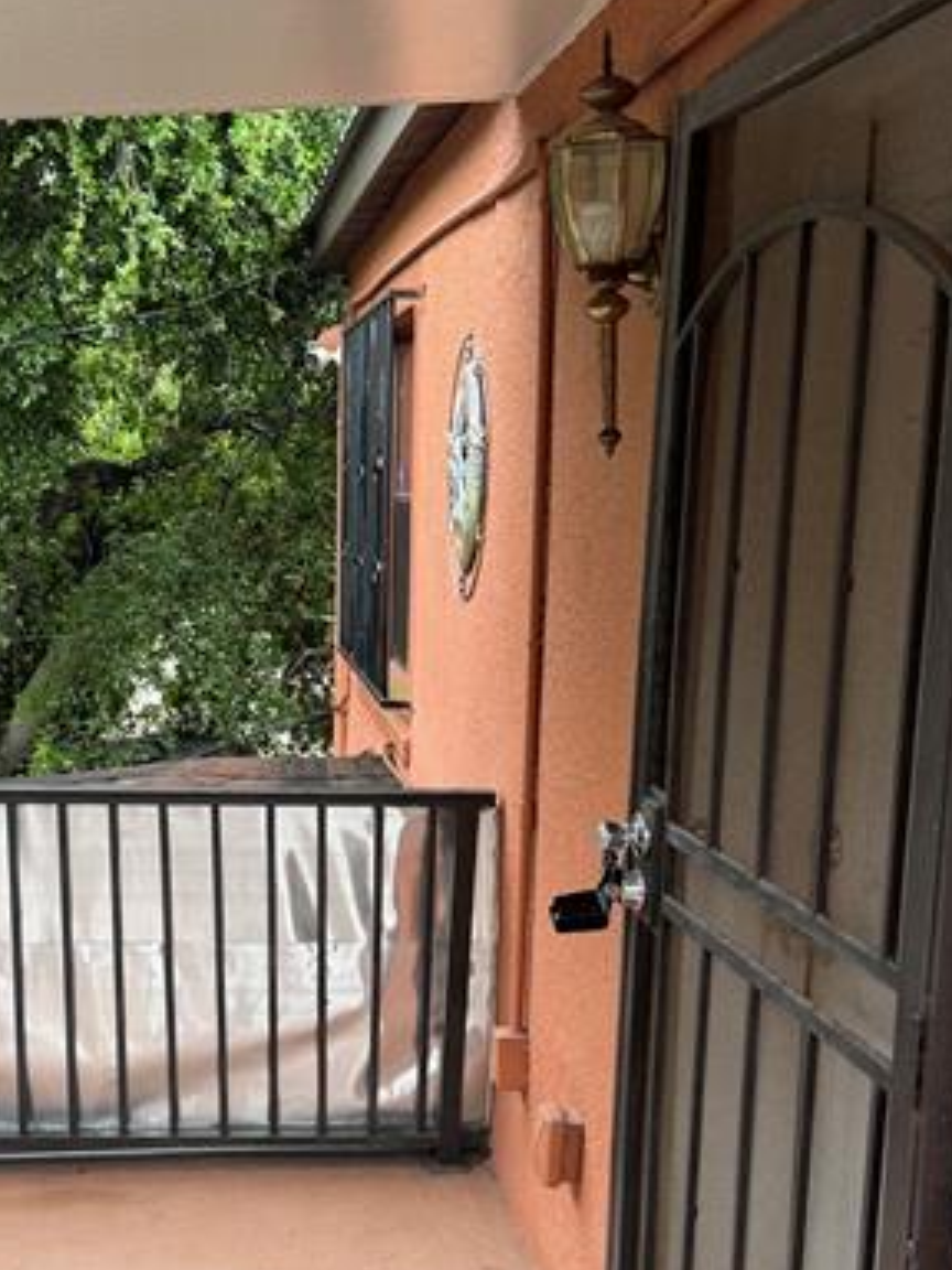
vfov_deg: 39.3
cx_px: 337
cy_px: 830
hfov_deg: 30.1
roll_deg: -2.0
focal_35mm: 48
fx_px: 1760
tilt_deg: -11.5
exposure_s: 1/204
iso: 64
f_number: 1.78
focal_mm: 6.76
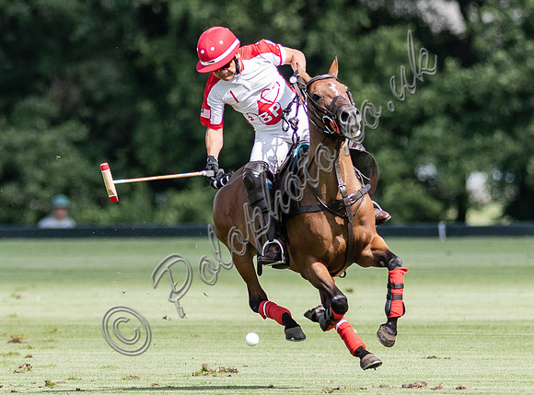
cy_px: 225
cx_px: 280
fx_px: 16260
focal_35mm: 1059
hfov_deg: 1.9
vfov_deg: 1.4
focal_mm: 300
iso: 250
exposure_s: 1/4000
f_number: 2.8
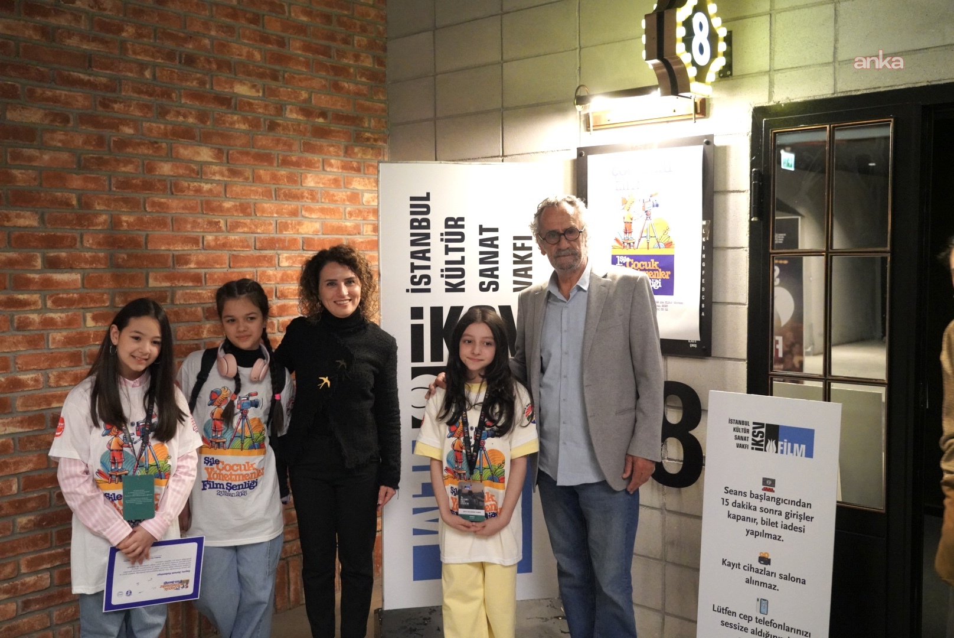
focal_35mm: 34
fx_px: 902
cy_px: 319
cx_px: 477
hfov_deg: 55.8
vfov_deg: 38.9
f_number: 4
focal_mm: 34
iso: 12800
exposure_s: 1/80
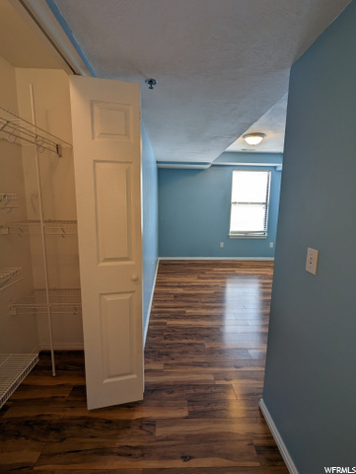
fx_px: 219
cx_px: 178
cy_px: 237
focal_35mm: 16
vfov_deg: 94.4
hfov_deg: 78.2
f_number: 2.2
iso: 92
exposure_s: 1/120
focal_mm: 2.35
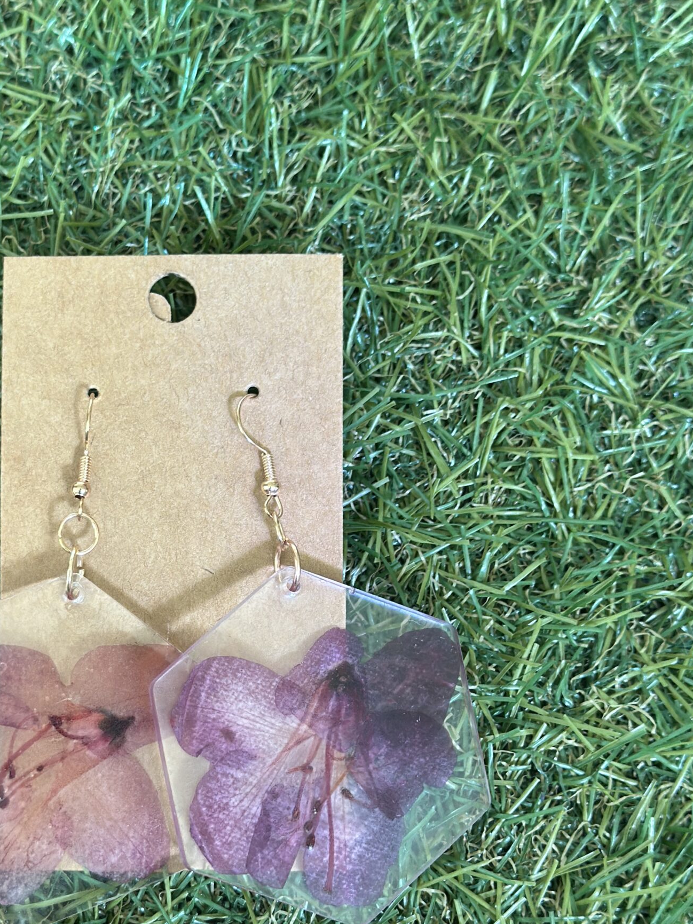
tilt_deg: -78.2
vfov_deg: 27.3
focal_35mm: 71
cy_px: 569
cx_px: 203
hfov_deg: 20.6
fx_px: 1895
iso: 125
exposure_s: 1/84
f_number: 1.78
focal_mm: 6.86
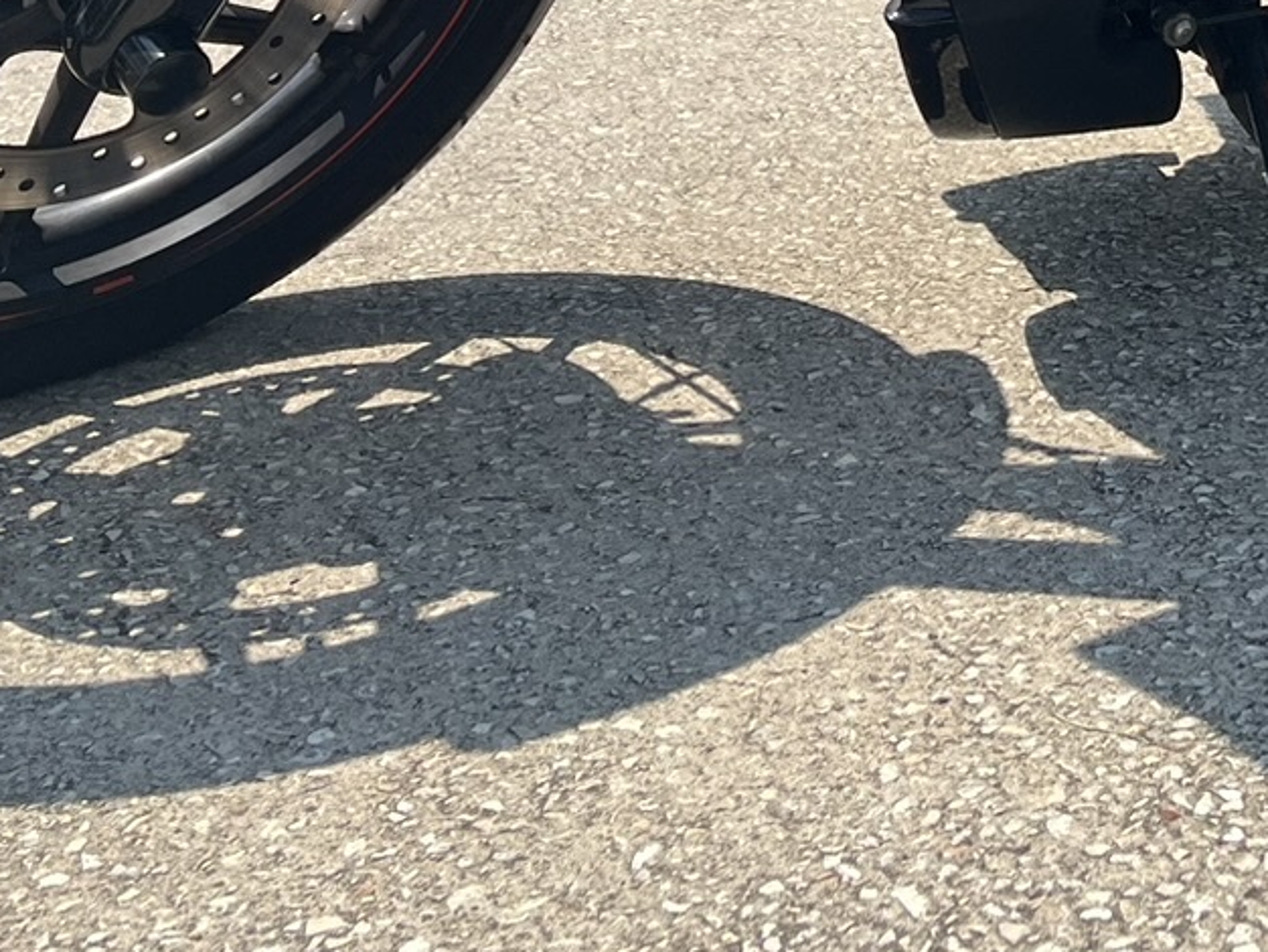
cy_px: -498
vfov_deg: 15.9
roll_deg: +4.7
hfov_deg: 21.9
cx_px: 1373
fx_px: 3115
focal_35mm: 85
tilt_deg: -4.4
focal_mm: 5.1
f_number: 1.6
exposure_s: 1/1957
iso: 50
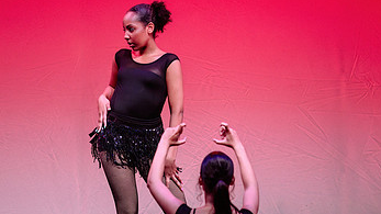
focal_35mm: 401
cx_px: 165
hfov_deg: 5.4
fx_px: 4050
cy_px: 146
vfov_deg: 3.0
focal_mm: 200
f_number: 2.8
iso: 1250
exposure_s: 1/500
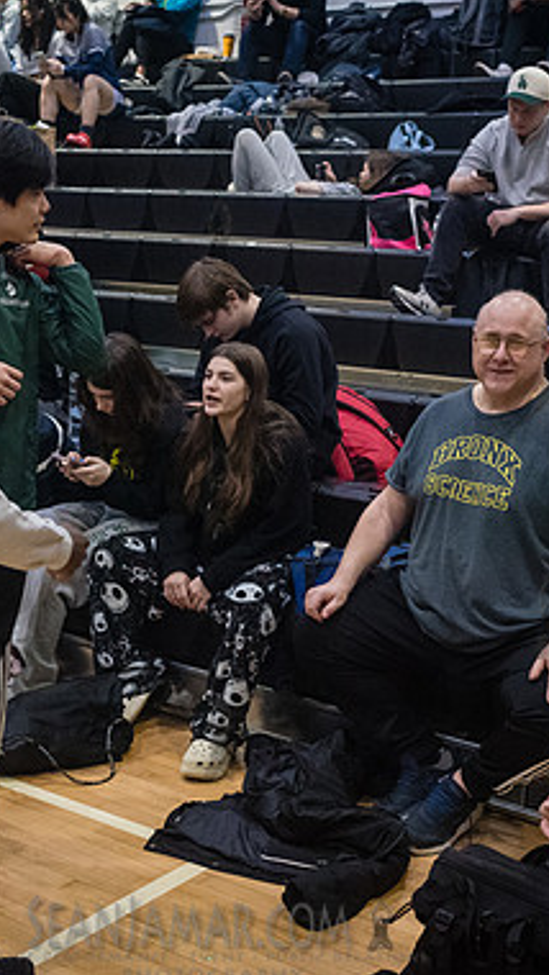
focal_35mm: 56
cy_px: 489
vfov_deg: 37.2
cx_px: 218
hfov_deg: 21.4
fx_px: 1448
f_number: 4
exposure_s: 1/400
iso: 8000
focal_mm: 35
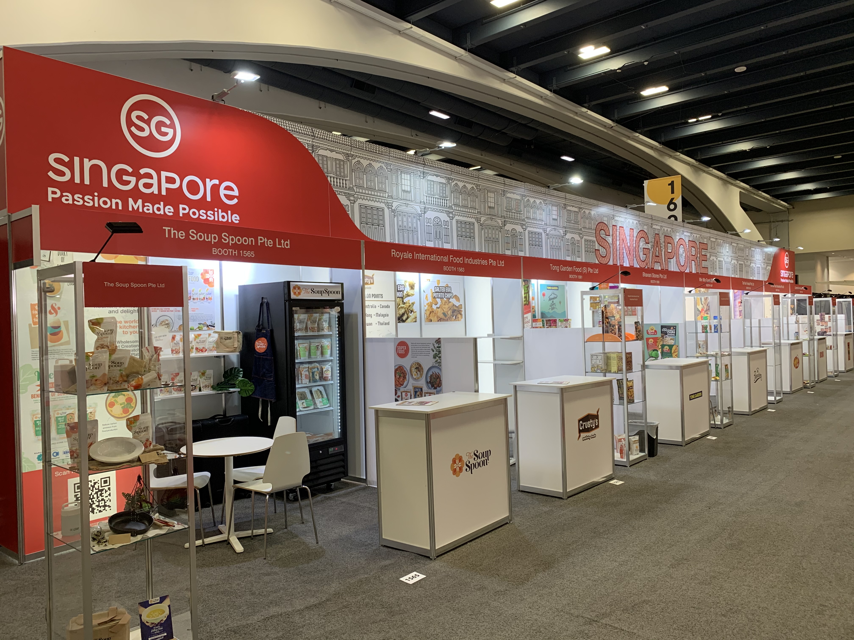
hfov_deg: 67.3
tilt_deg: +0.1
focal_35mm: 26
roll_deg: +0.9
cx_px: 427
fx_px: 641
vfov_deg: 53.1
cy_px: 320
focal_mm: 4.25
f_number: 1.8
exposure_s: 1/120
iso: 80
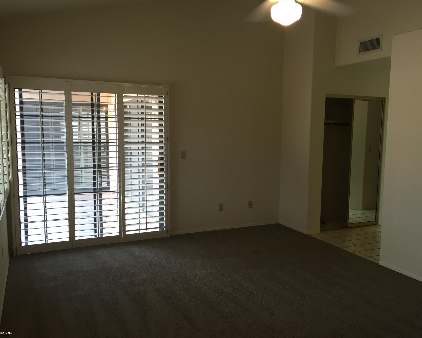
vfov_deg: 47.1
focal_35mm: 31
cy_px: 170
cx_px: 228
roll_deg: -1.9
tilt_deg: -5.5
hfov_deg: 57.1
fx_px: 387
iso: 64
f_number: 2.2
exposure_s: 1/30
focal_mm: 4.15
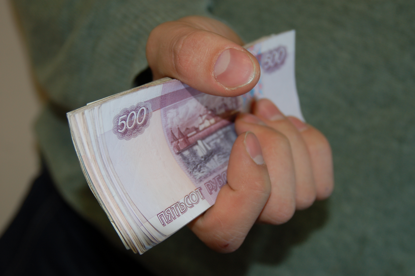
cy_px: 138
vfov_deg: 20.1
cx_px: 208
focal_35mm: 68
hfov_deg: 29.9
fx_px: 777
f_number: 4.5
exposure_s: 1/60
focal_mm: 45
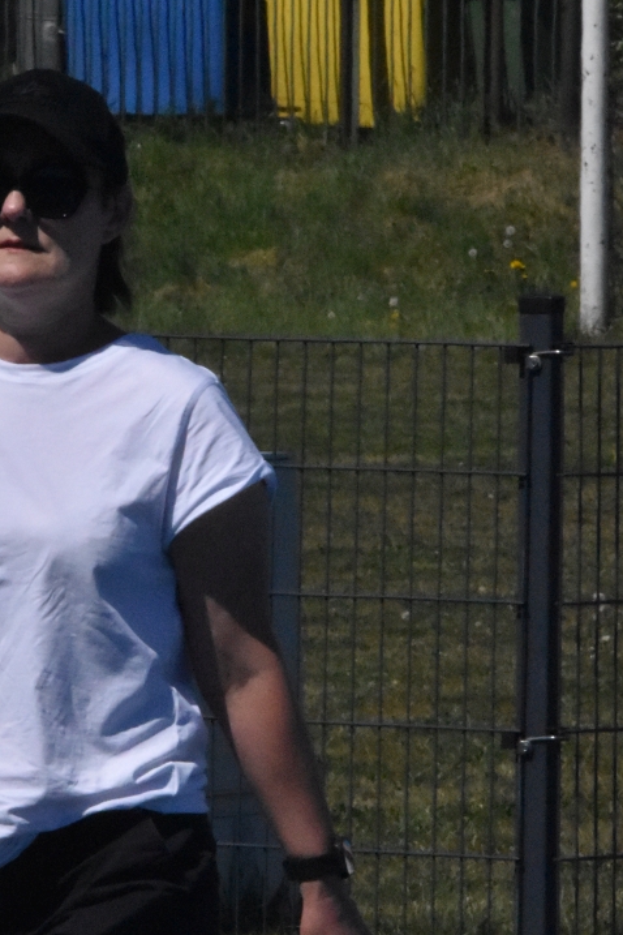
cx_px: -45
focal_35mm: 569
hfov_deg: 2.4
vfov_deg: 3.6
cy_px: 875
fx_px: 14769
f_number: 29
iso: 5000
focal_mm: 170
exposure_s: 1/4000
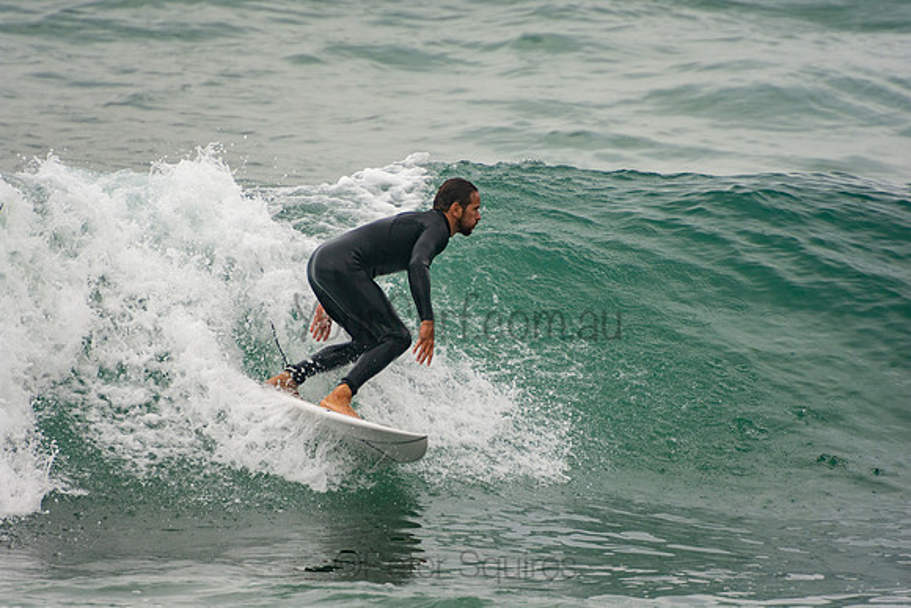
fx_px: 15186
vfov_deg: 2.3
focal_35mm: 600
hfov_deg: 3.4
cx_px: 456
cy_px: 304
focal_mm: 400
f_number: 5.6
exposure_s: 1/1250
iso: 250
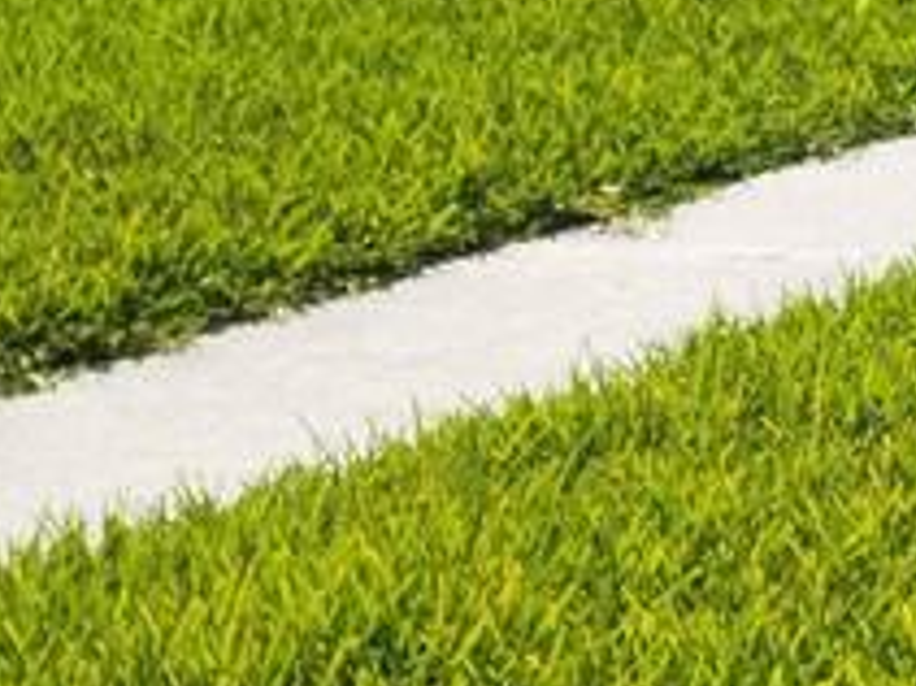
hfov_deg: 7.6
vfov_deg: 6.8
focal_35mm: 212
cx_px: 3195
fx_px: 5607
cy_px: -590
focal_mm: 5.9
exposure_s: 1/1035
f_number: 2
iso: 25
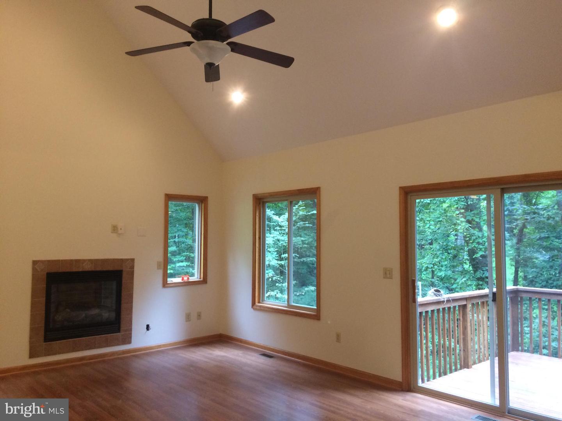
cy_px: 210
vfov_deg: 48.2
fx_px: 471
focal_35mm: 29
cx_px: 281
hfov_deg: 61.7
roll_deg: +0.5
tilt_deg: +2.5
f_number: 2.2
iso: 125
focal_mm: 4.15
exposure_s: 1/30
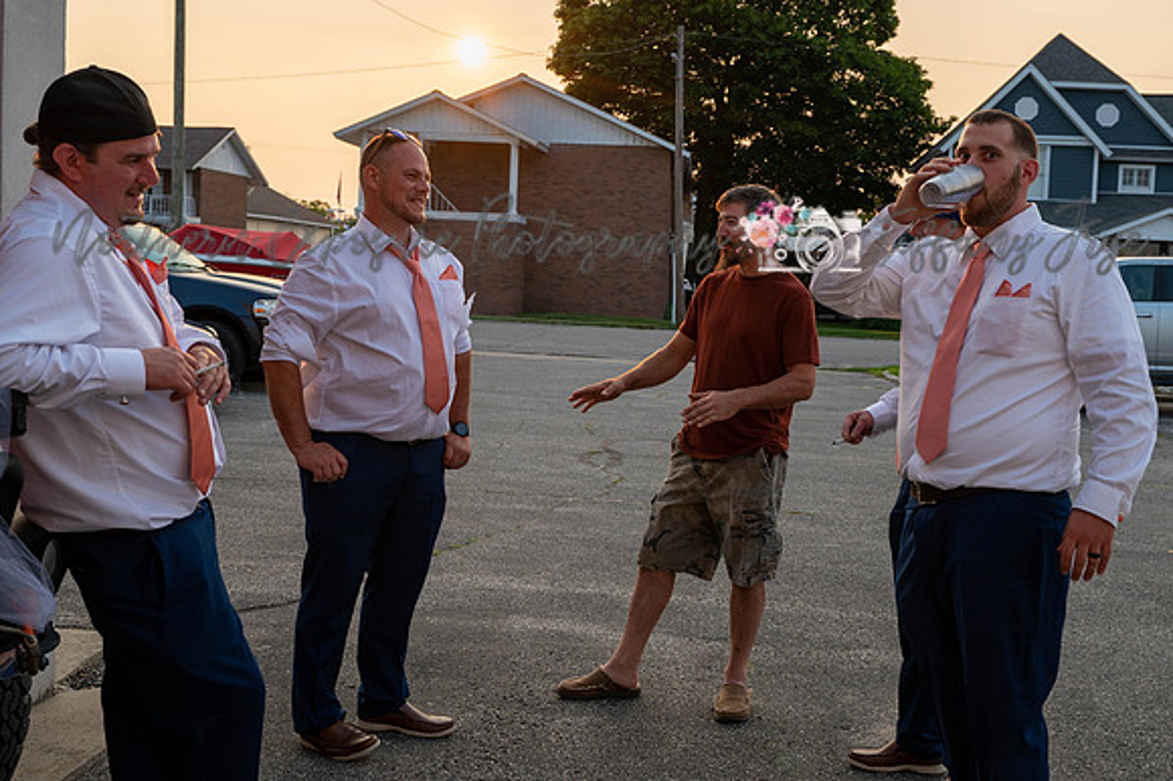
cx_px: 617
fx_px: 1370
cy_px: 370
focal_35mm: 42
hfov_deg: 46.3
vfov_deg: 31.8
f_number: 5.6
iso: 180
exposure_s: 1/250
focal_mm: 40
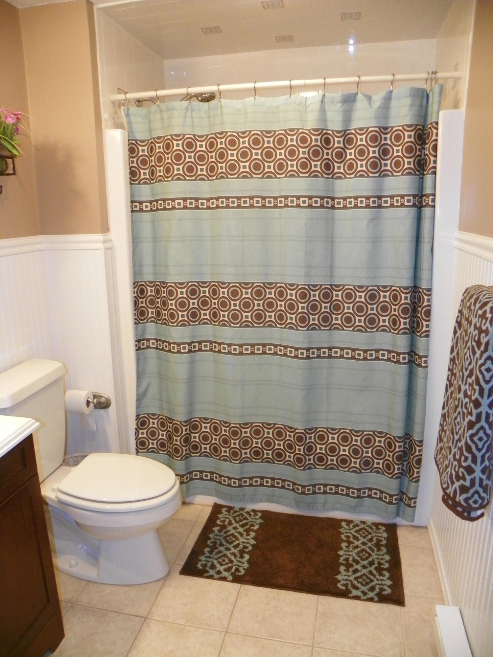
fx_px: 494
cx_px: 246
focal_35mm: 26
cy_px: 328
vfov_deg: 67.3
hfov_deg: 53.1
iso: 200
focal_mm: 4.6
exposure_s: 1/30
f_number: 2.8
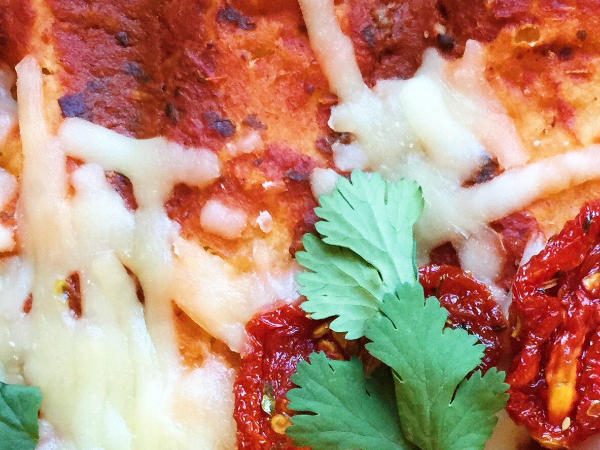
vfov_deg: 18.1
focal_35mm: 80
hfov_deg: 24.3
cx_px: 403
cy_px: 408
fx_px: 1387
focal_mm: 4.15
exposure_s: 1/30
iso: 125
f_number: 2.2
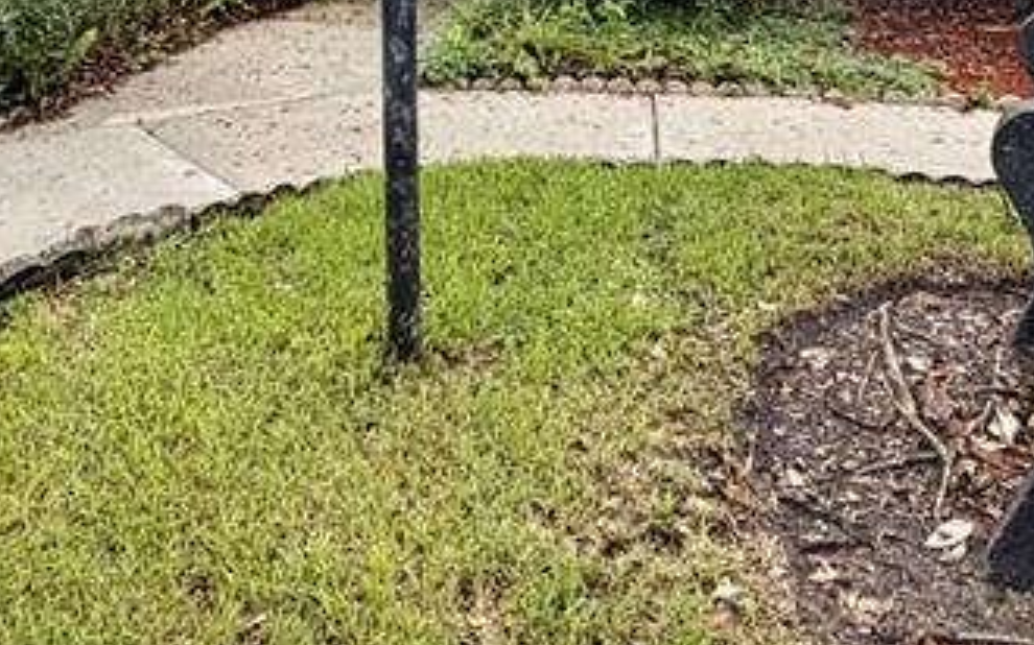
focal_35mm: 46
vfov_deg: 26.3
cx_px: 564
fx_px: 1296
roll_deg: +0.4
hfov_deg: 43.5
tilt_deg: -5.6
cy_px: -22
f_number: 2.2
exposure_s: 1/121
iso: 160
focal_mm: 2.22
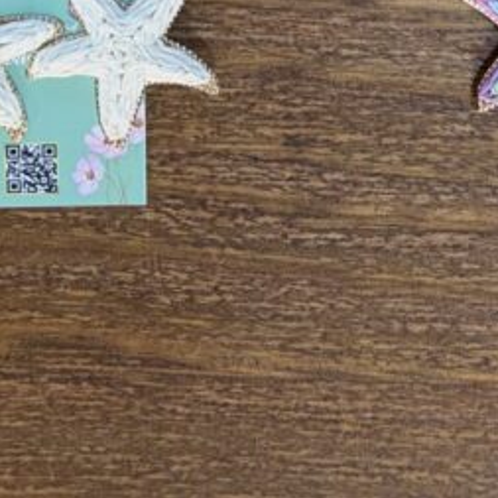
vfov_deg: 12.3
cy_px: -287
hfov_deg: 13.0
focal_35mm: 134
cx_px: 303
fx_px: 2181
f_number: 1.78
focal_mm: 6.76
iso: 100
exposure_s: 1/69
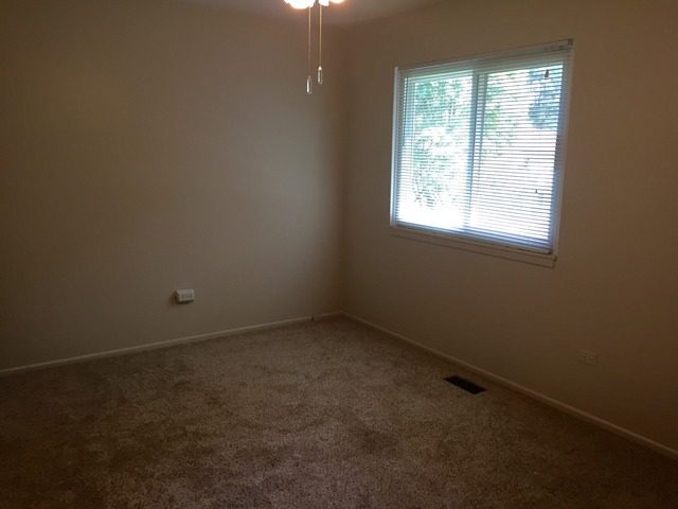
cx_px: 339
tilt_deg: -10.9
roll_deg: -3.1
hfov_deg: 61.7
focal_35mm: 29
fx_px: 568
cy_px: 254
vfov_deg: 48.2
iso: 40
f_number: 2.2
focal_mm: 4.15
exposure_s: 1/30
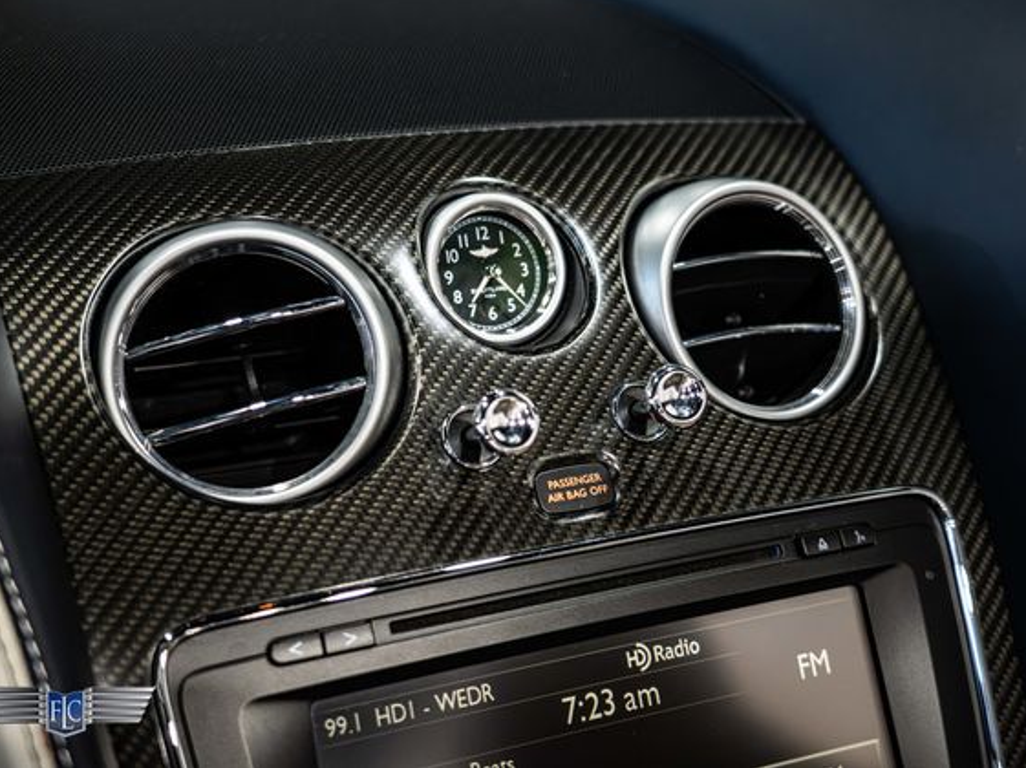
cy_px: 379
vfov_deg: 26.1
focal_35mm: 56
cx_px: 516
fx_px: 1659
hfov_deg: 34.4
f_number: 4
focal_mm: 51
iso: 1250
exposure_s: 1/80
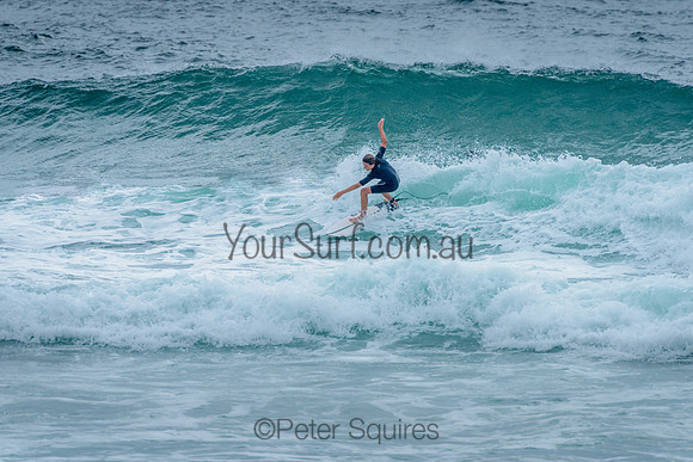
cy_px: 206
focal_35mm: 490
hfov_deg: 4.2
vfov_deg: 2.8
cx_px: 349
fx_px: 9437
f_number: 8
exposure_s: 1/1600
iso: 500
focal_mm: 400
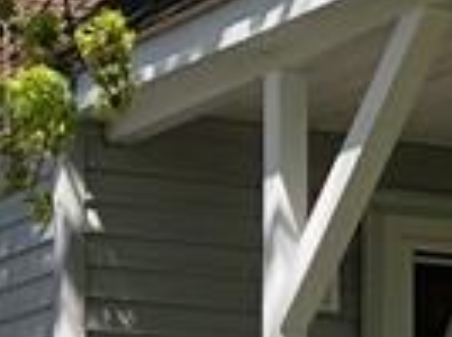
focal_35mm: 214
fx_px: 2789
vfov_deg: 6.8
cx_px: 266
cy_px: 566
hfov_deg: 9.3
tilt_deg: +2.1
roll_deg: +0.2
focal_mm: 3.99
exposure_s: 1/1143
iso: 20
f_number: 1.8
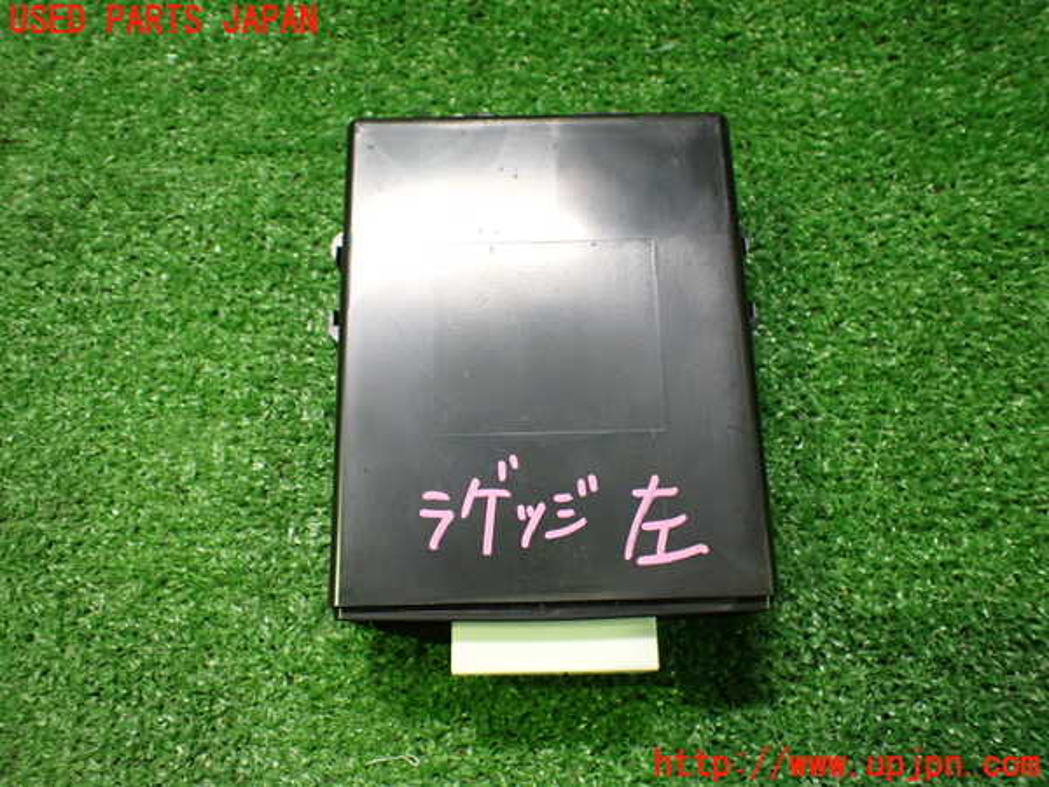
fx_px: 909
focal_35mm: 30
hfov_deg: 60.0
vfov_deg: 46.8
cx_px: 524
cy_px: 394
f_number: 2.3
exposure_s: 1/60
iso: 800
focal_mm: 5.4
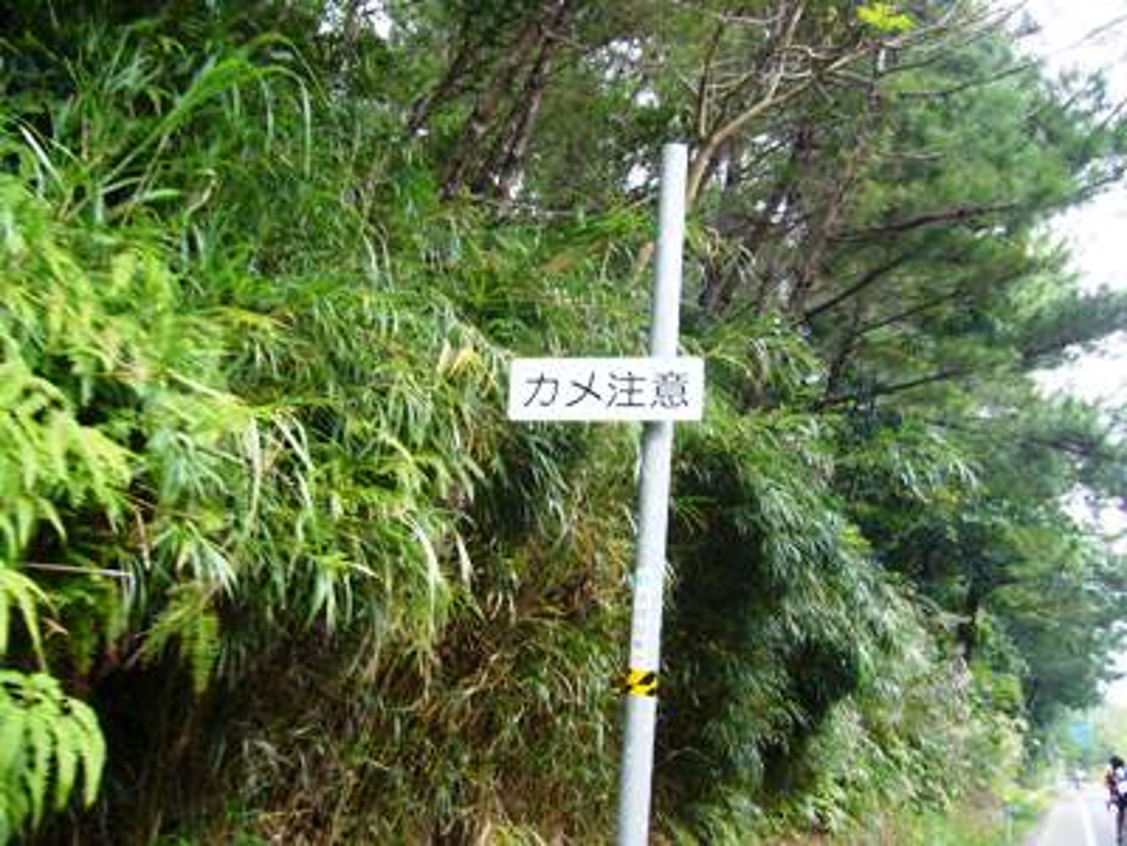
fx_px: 1140
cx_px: 564
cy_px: 423
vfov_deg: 40.7
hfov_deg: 52.6
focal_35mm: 35
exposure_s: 1/125
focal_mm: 5.8
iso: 80
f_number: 2.8
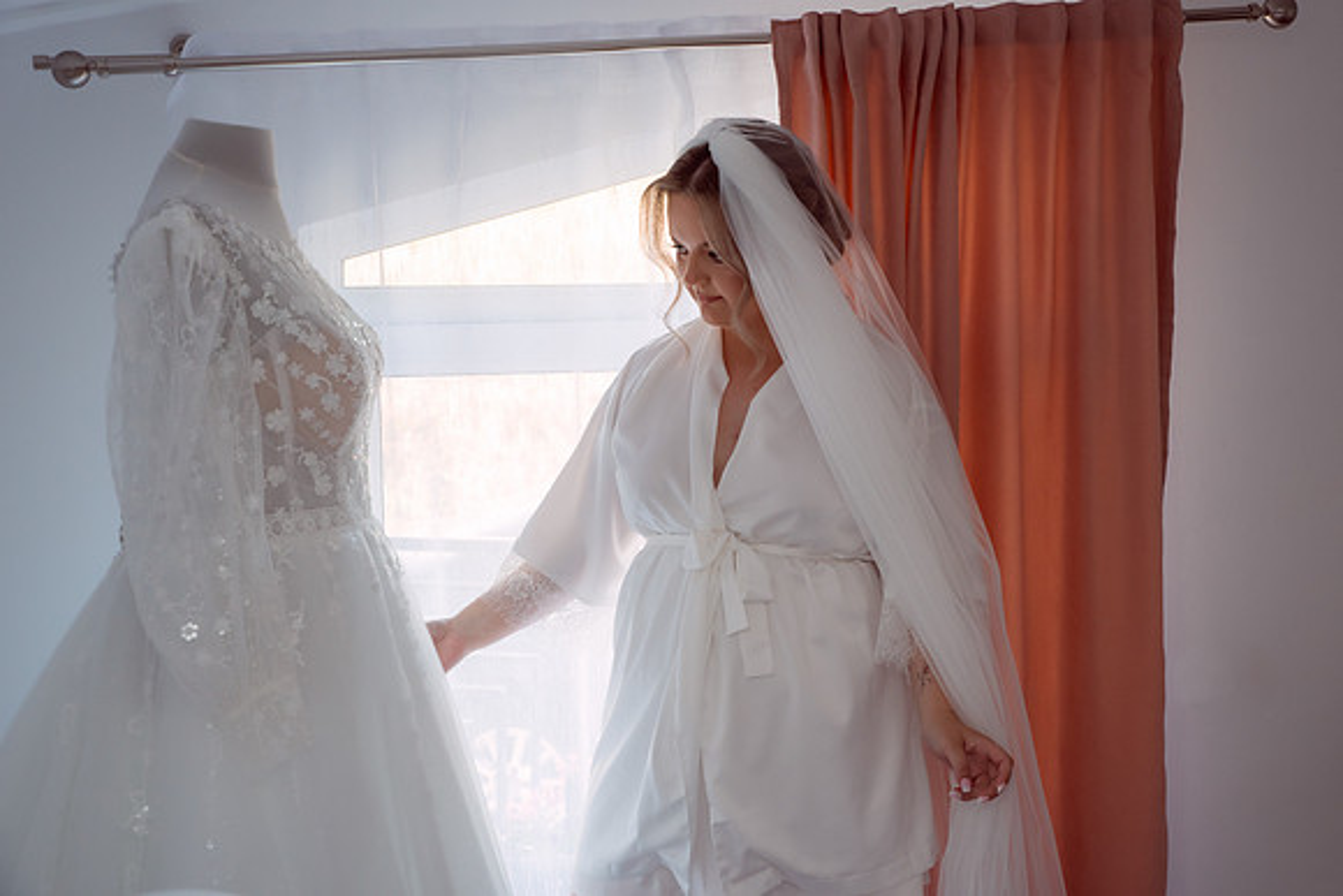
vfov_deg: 23.5
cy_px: 427
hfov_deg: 34.7
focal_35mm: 58
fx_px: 2150
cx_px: 704
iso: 800
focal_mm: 55
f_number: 5.6
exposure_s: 1/125
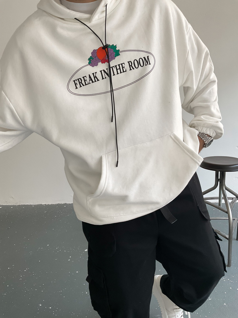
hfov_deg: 48.2
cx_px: 119
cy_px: 159
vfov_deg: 61.7
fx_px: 266
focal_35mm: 29
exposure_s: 1/120
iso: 50
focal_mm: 3
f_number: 1.8
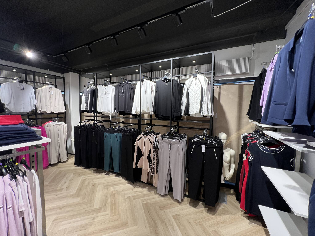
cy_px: 118
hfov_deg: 106.2
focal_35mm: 13
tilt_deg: -0.5
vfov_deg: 89.9
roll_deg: +1.1
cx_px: 158
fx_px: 118
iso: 125
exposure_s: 1/100
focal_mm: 1.57
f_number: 1.8
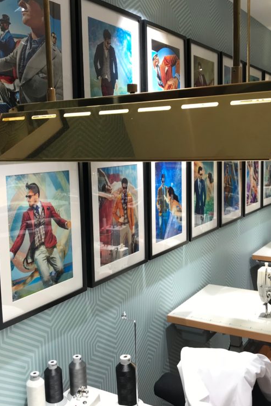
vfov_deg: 48.5
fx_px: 452
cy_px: 200
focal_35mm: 40
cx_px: 146
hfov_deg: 33.4
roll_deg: +1.5
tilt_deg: -6.8
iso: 25
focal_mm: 3.99
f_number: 1.8
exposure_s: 1/60
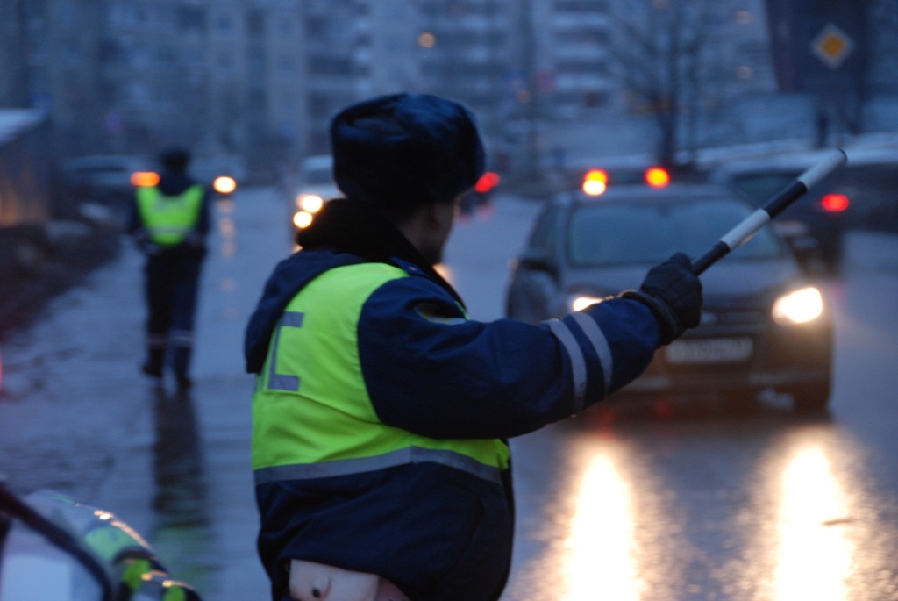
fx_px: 3558
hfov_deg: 14.4
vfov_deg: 9.7
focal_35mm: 142
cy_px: 300
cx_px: 449
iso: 400
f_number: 5.3
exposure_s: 1/20
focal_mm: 95
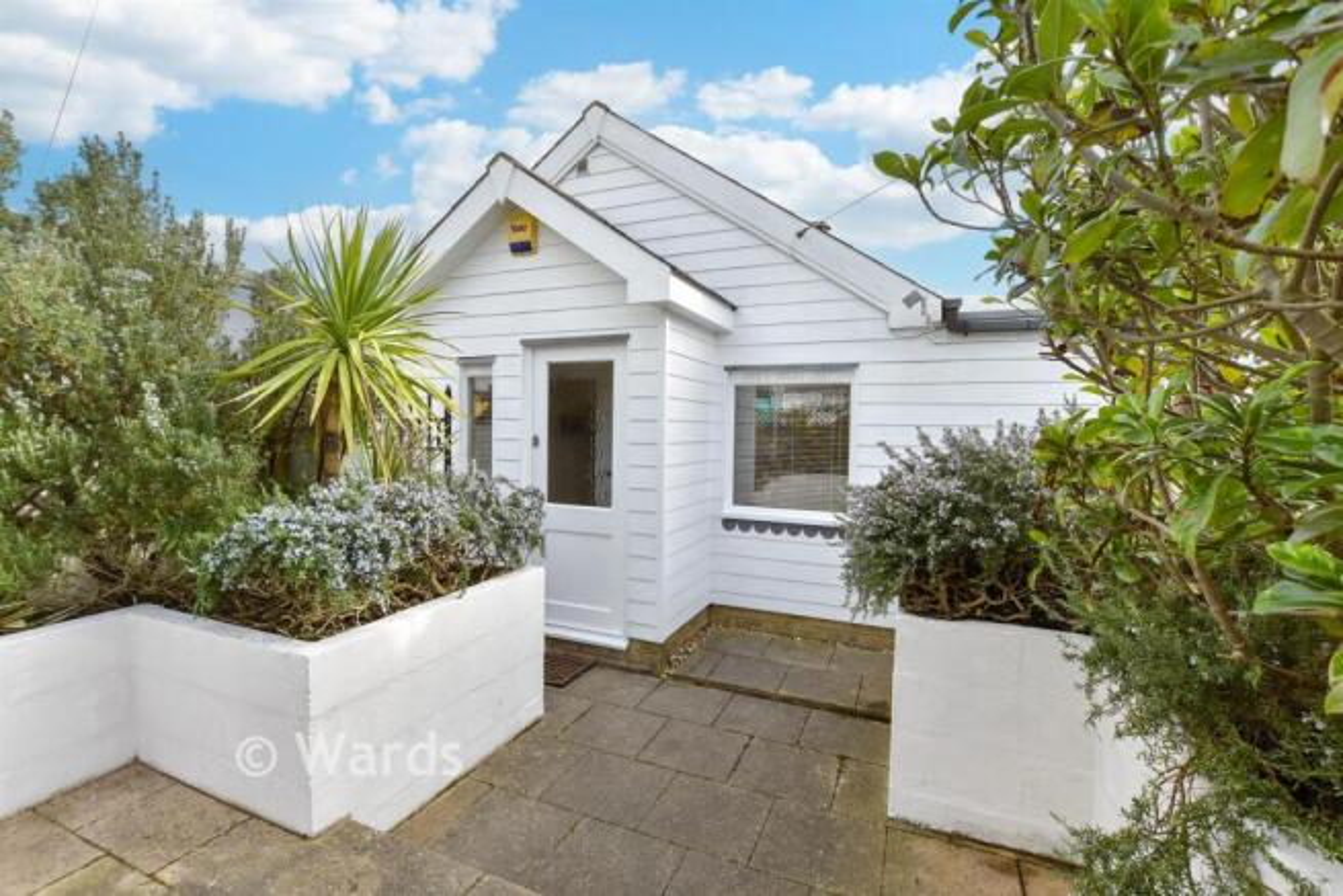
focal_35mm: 15
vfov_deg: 77.4
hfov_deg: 100.4
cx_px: 672
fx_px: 560
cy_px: 448
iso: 160
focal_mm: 10
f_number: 6.3
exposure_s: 1/100
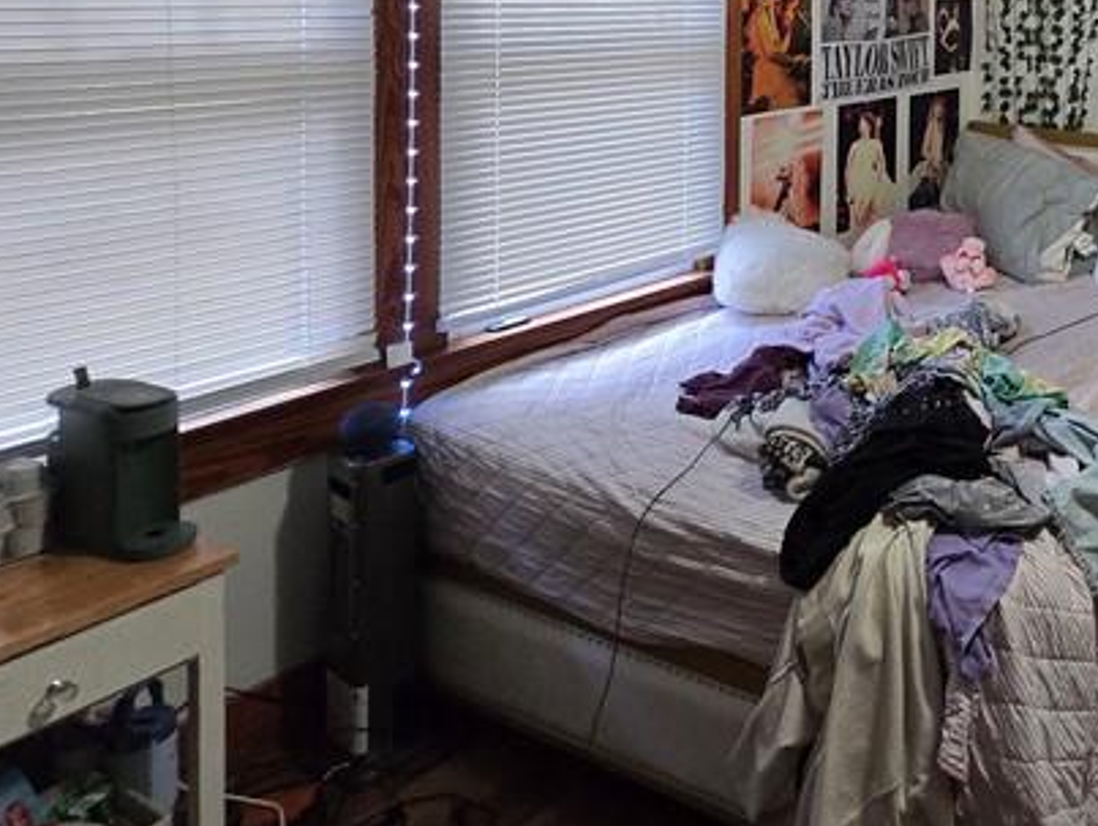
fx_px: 1048
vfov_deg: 38.4
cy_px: 8
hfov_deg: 43.4
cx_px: 1199
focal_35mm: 33
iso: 320
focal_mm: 2.2
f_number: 2.2
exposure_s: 1/60
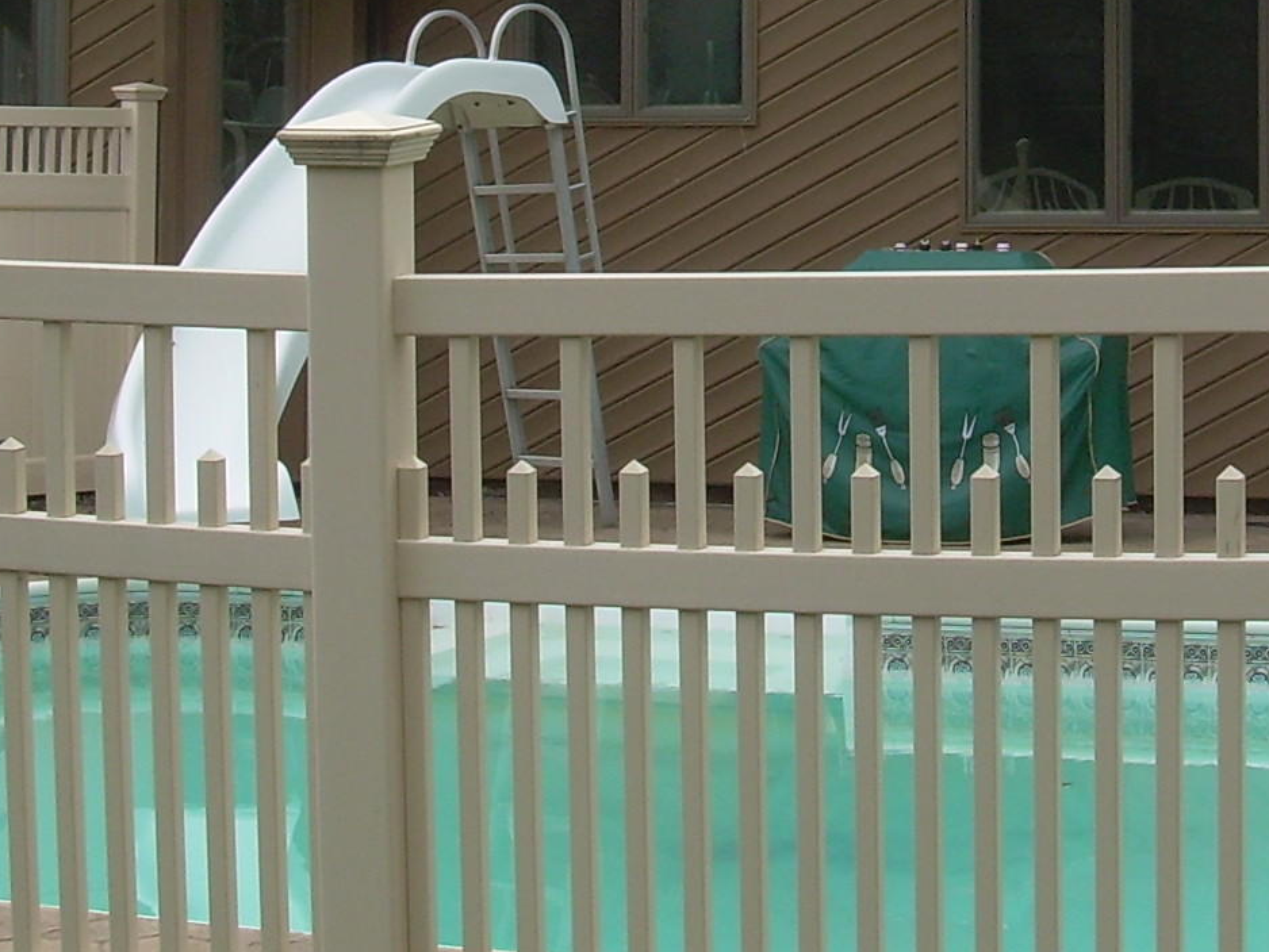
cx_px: 1017
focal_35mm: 92
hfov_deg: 21.0
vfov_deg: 15.6
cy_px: -100
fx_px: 3374
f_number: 4.6
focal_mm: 6.3
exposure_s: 1/273
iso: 50
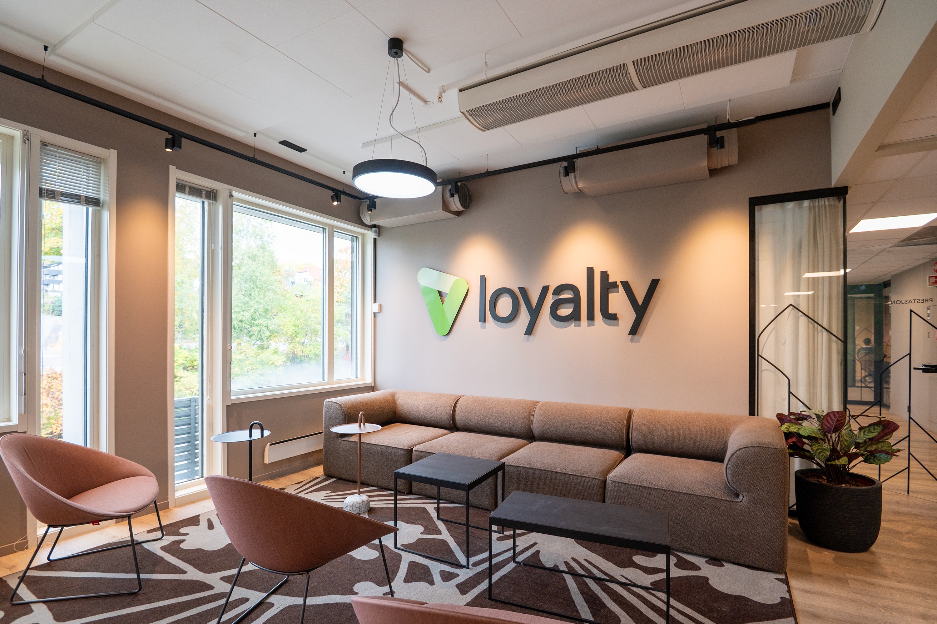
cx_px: 468
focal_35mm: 16
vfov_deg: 73.7
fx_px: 416
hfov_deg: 96.8
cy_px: 312
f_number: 4
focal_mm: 16
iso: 400
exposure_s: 1/160
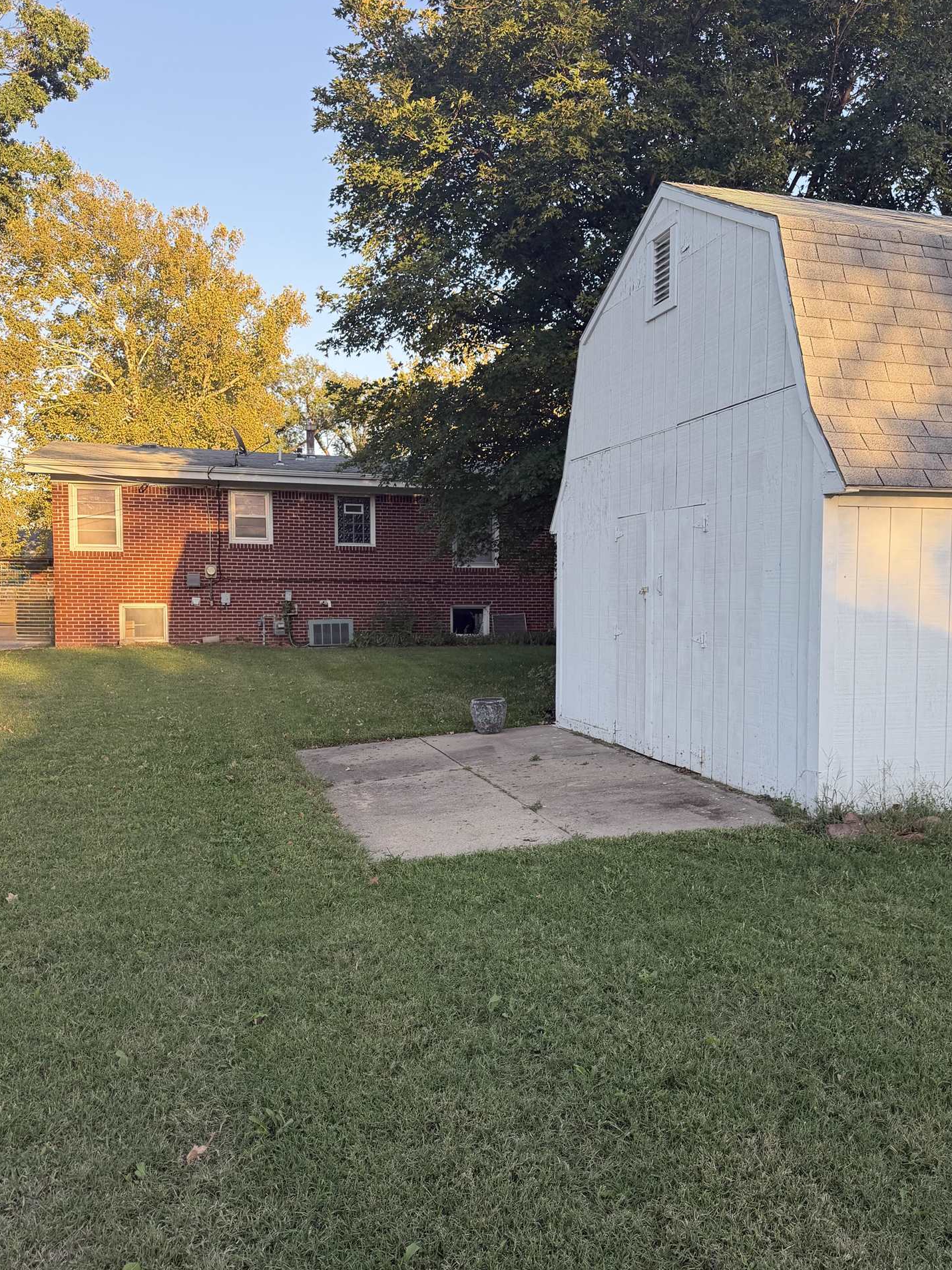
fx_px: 1064
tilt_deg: -4.2
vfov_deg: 61.7
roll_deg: -0.4
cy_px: 653
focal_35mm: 29
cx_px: 519
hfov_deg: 48.2
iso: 100
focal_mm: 6.76
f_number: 1.78
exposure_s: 1/665
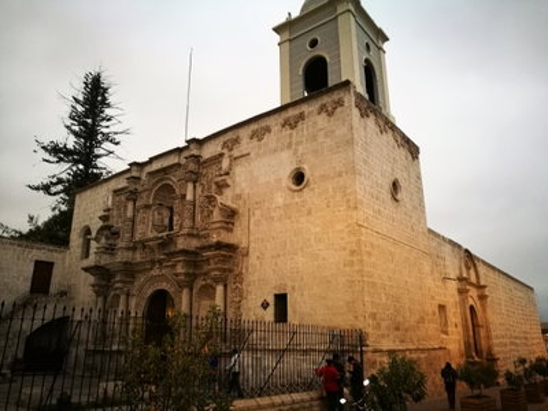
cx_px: 274
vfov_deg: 51.4
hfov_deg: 65.3
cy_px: 206
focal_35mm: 27
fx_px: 427
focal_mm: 4.5
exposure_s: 1/24
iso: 400
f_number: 2.2
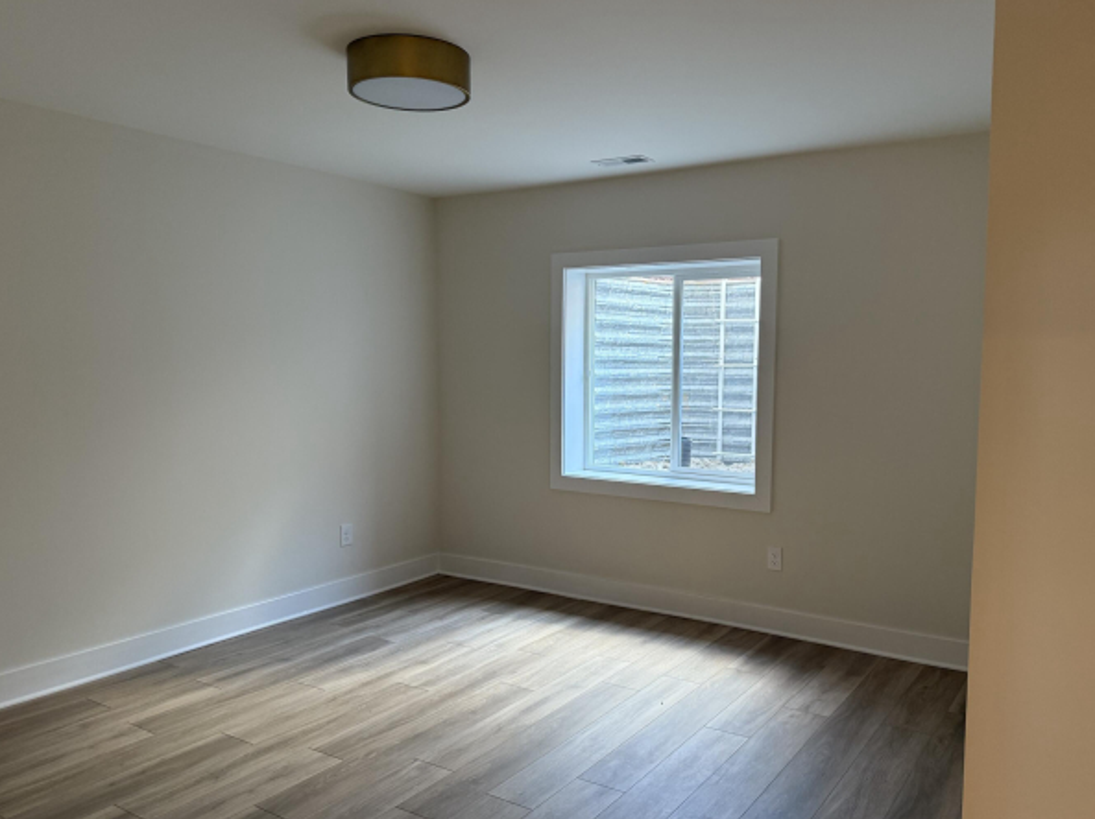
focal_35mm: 27
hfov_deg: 65.2
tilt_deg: -3.7
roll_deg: -0.5
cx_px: 610
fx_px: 854
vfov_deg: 51.3
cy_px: 419
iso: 250
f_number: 1.78
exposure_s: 1/60
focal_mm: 6.76
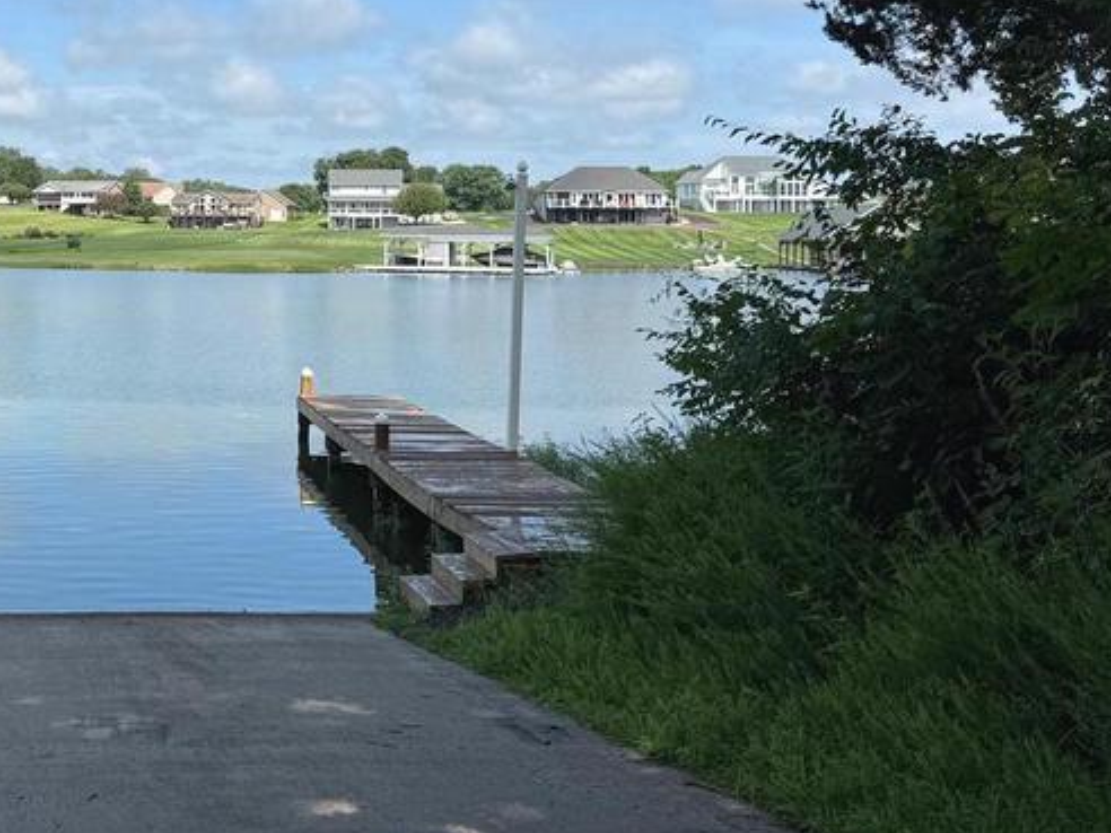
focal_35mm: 50
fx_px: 1605
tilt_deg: +0.9
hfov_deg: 35.6
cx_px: 81
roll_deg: -0.6
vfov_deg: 28.7
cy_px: 208
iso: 80
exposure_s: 1/4950
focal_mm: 6.76
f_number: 1.78
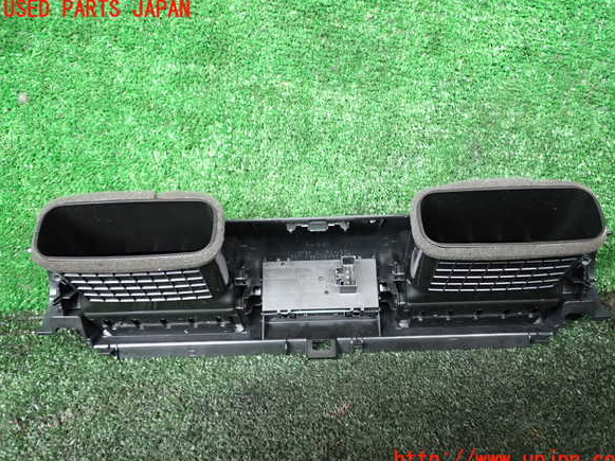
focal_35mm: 31
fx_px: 550
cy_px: 235
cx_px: 315
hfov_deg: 58.4
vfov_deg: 45.4
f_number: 2.3
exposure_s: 1/30
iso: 320
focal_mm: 5.4
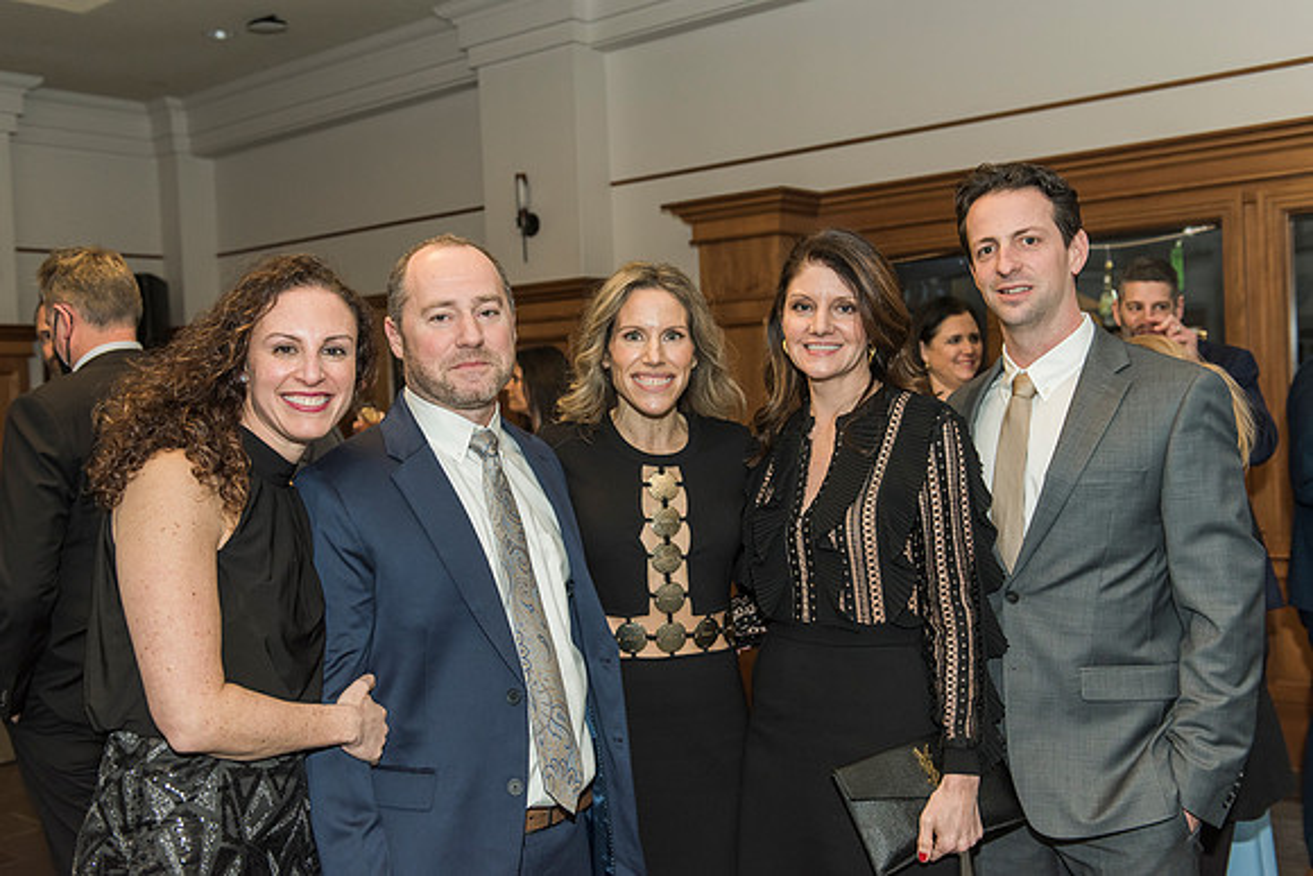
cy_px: 435
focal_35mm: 37
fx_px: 1353
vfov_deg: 35.9
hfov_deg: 51.8
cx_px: 644
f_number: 4
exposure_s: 1/100
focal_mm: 36
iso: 1250
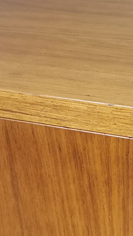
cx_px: 130
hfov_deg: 13.0
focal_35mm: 92
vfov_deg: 22.8
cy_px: 195
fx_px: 577
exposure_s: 1/40
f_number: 1.6
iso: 320
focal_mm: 5.56
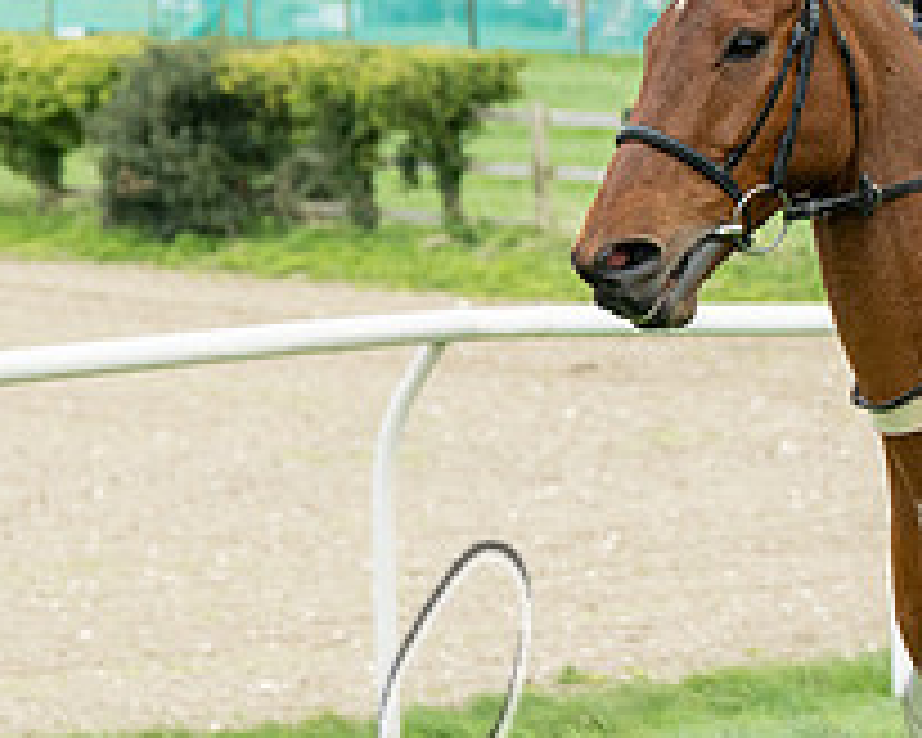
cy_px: 427
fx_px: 10342
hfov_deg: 5.1
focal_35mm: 379
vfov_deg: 4.1
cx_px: 1026
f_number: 5
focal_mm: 94
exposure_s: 1/800
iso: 400
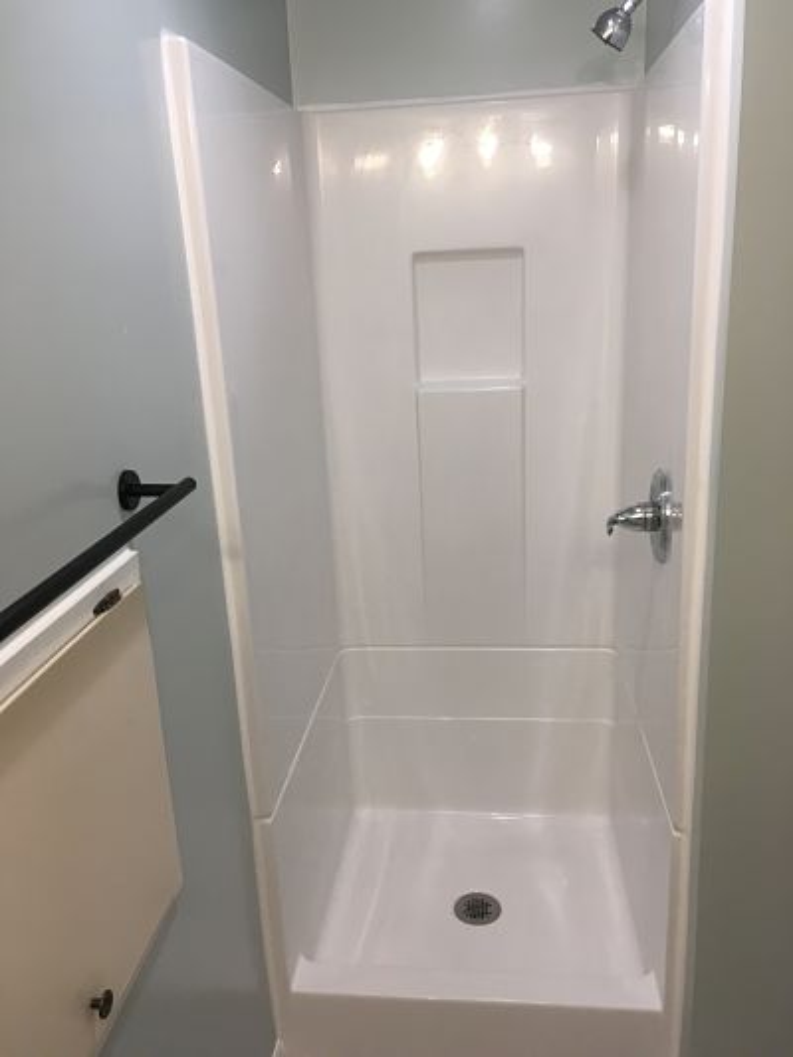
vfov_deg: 61.6
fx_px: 885
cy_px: 528
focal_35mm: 29
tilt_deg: -17.3
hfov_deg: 48.2
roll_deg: +2.0
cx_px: 396
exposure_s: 1/30
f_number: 2.2
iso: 32
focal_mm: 4.15
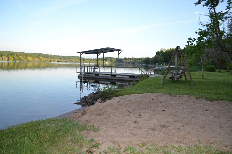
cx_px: 116
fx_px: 174
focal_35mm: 27
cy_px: 77
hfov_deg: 67.4
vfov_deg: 47.9
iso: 100
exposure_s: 1/160
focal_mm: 18
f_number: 4
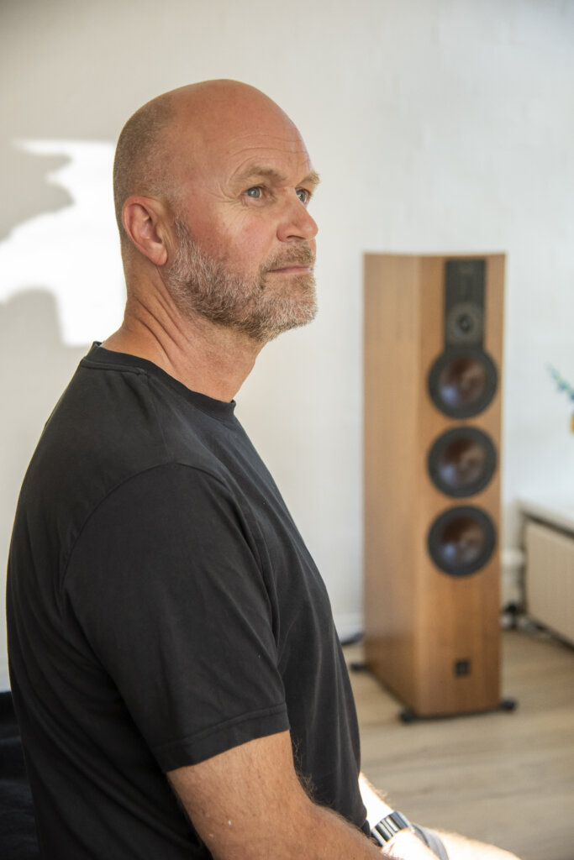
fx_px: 1243
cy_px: 430
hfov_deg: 26.0
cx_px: 287
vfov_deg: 38.2
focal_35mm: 52
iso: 800
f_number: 4
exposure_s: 1/400
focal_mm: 52
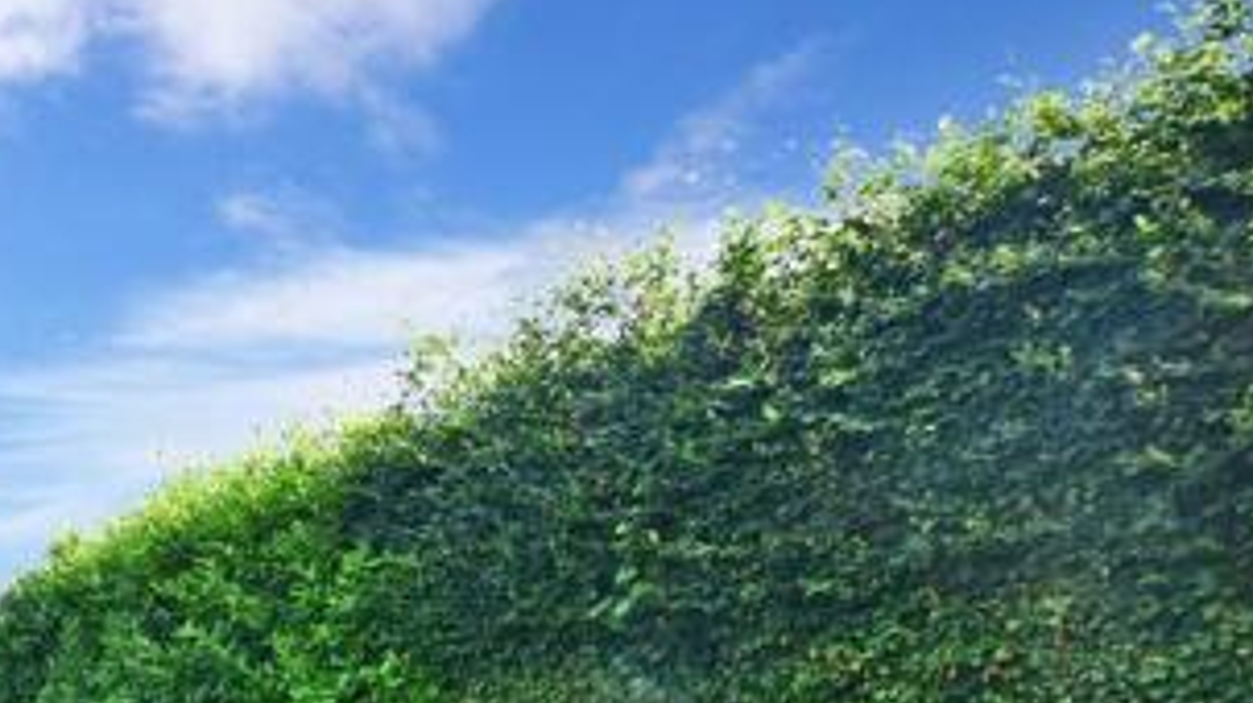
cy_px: 825
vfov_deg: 30.0
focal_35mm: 34
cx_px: -87
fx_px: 1129
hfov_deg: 45.5
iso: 500
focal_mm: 10
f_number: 8
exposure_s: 1/1000
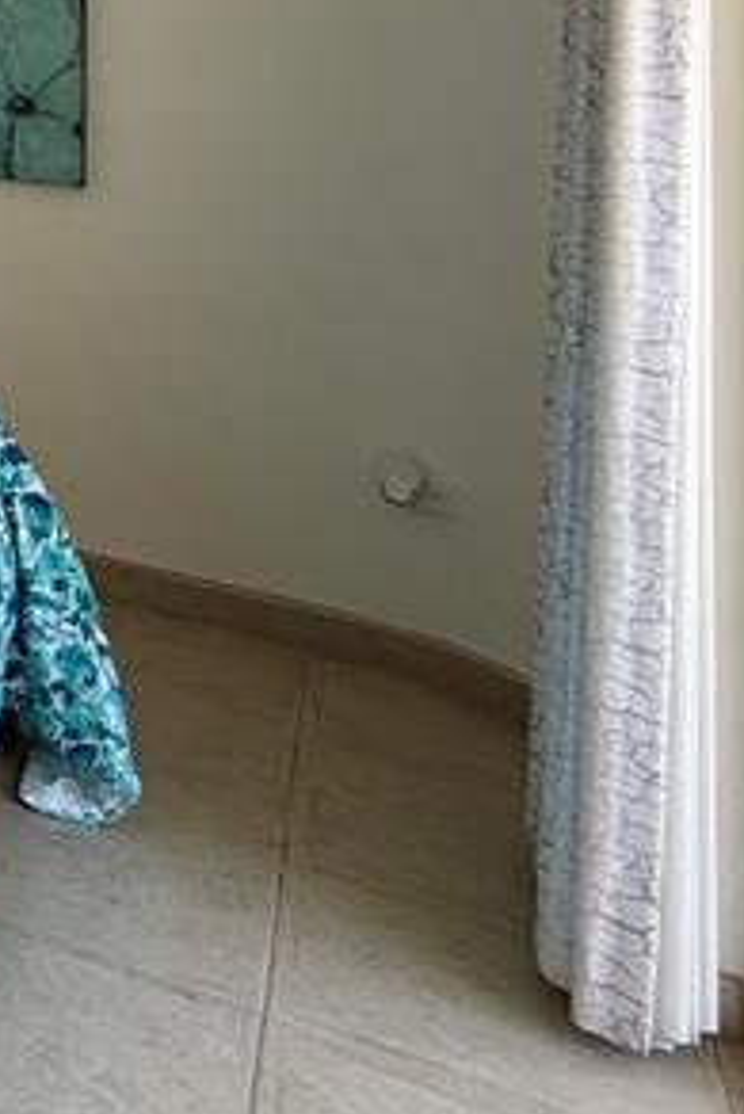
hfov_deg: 17.8
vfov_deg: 33.9
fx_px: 1579
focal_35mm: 51
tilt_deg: +0.8
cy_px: -103
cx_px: -775
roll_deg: -0.9
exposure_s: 1/181
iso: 64
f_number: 2.2
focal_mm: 2.22
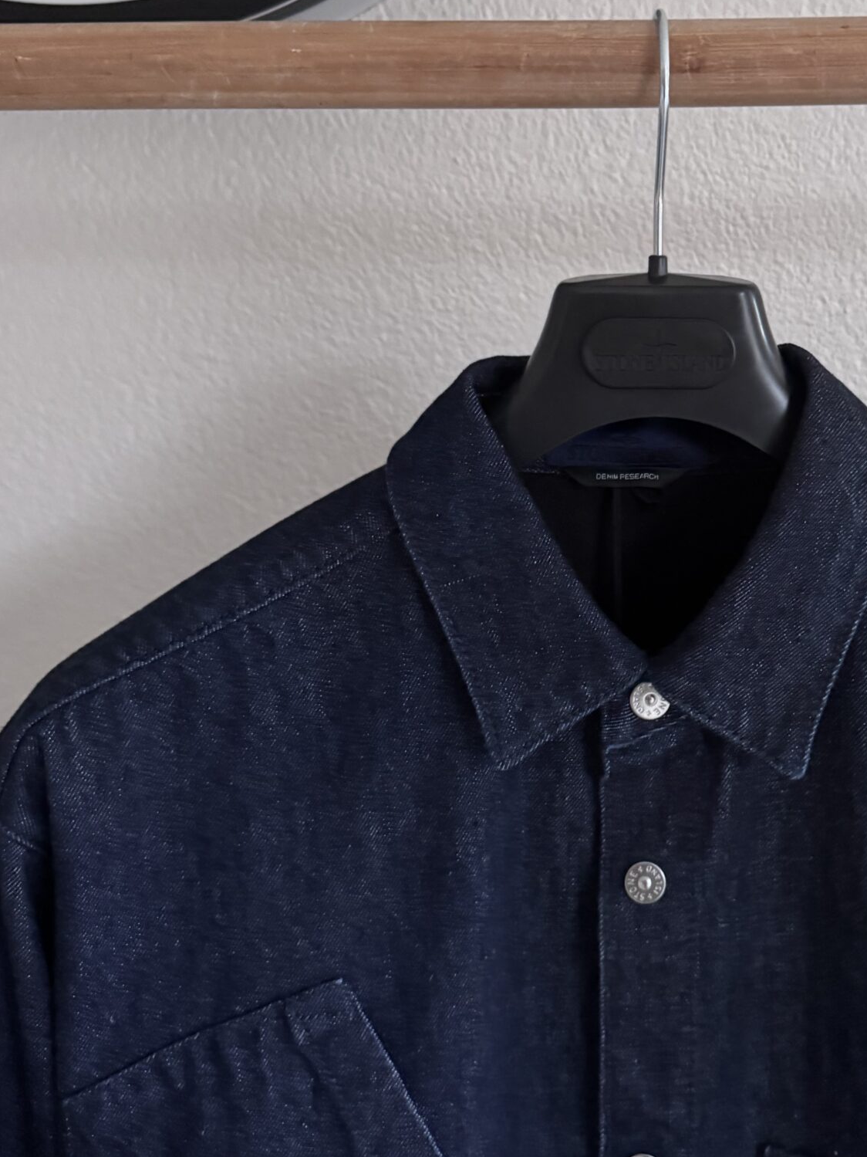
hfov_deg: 34.3
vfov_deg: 45.4
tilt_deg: -4.4
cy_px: 435
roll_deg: +1.1
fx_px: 1369
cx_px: 666
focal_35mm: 41
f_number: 1.78
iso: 1000
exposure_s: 1/33
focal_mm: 6.76
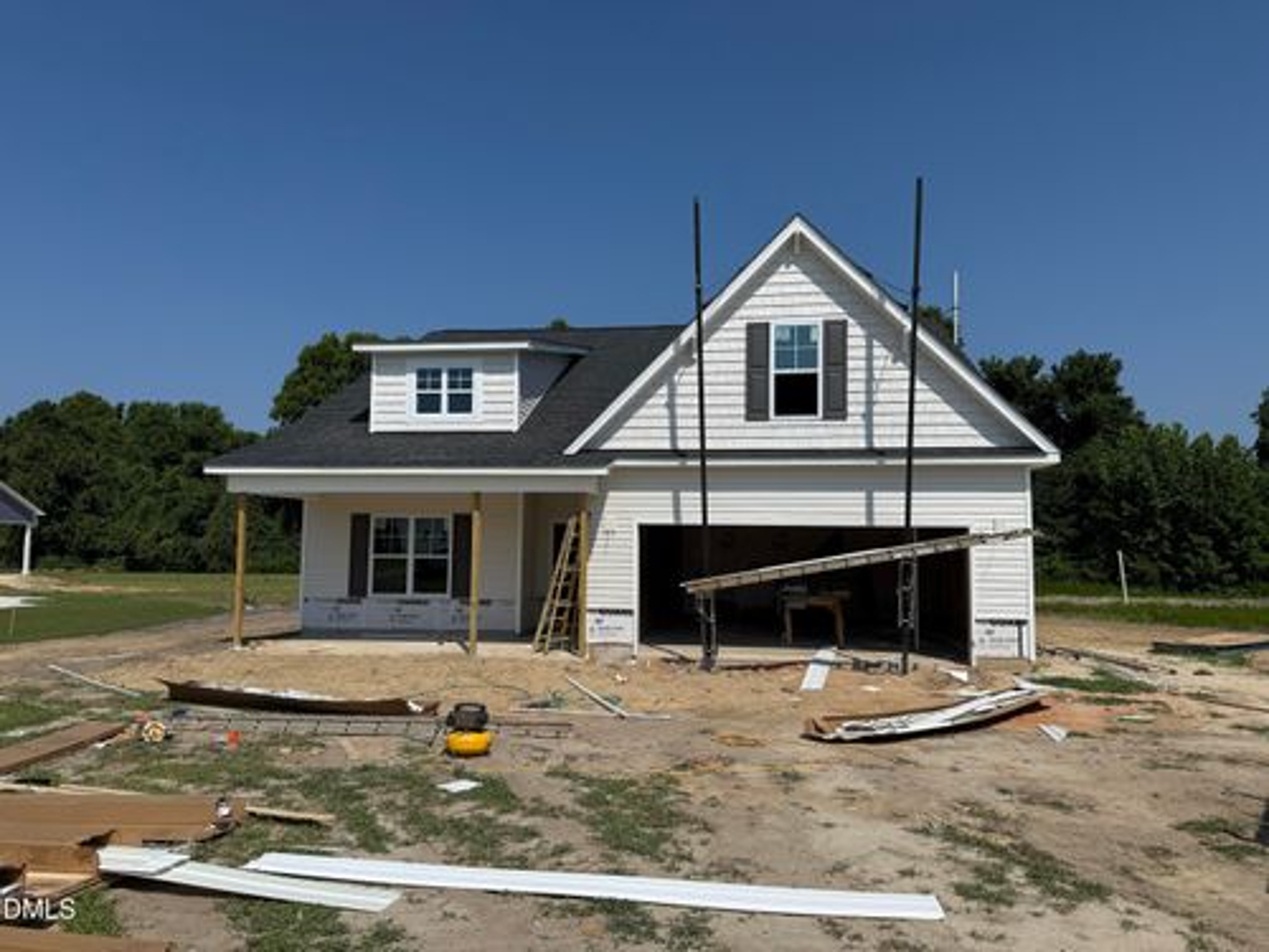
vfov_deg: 56.8
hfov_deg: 71.6
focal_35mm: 24
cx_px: 634
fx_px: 880
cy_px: 476
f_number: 1.78
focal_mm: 6.76
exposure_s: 1/10309
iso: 80
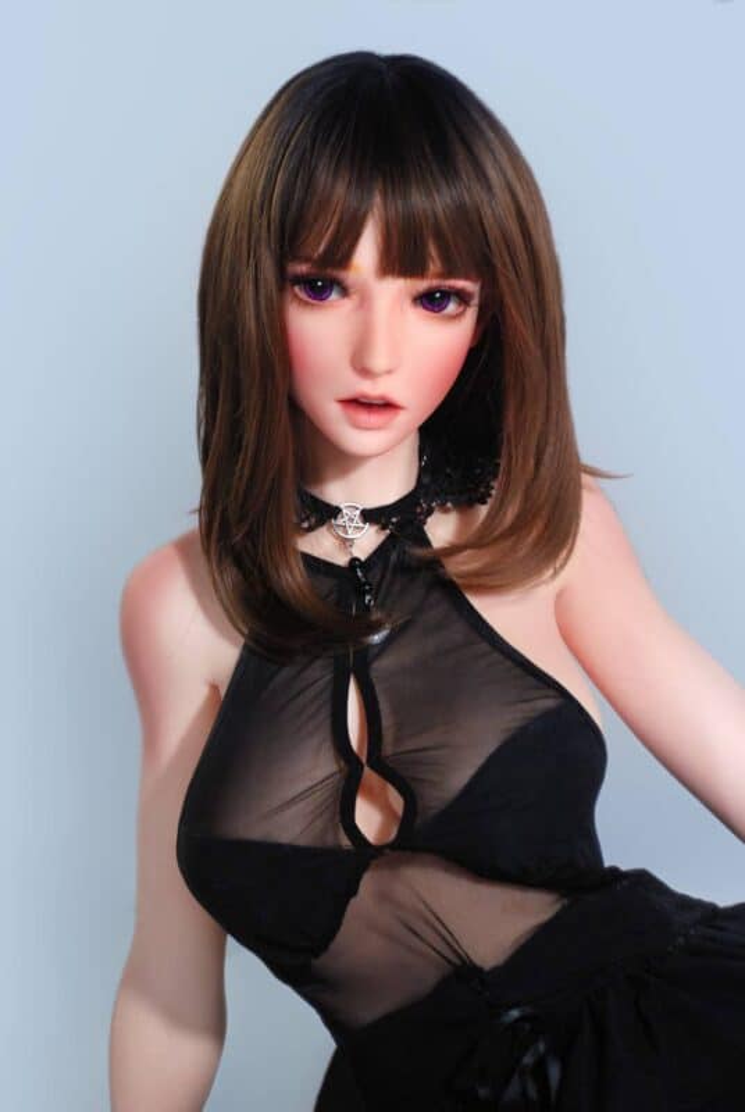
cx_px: 372
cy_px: 556
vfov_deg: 23.3
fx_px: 2691
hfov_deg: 15.8
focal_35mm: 87
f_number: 5.3
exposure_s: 1/40
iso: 500
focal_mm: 58
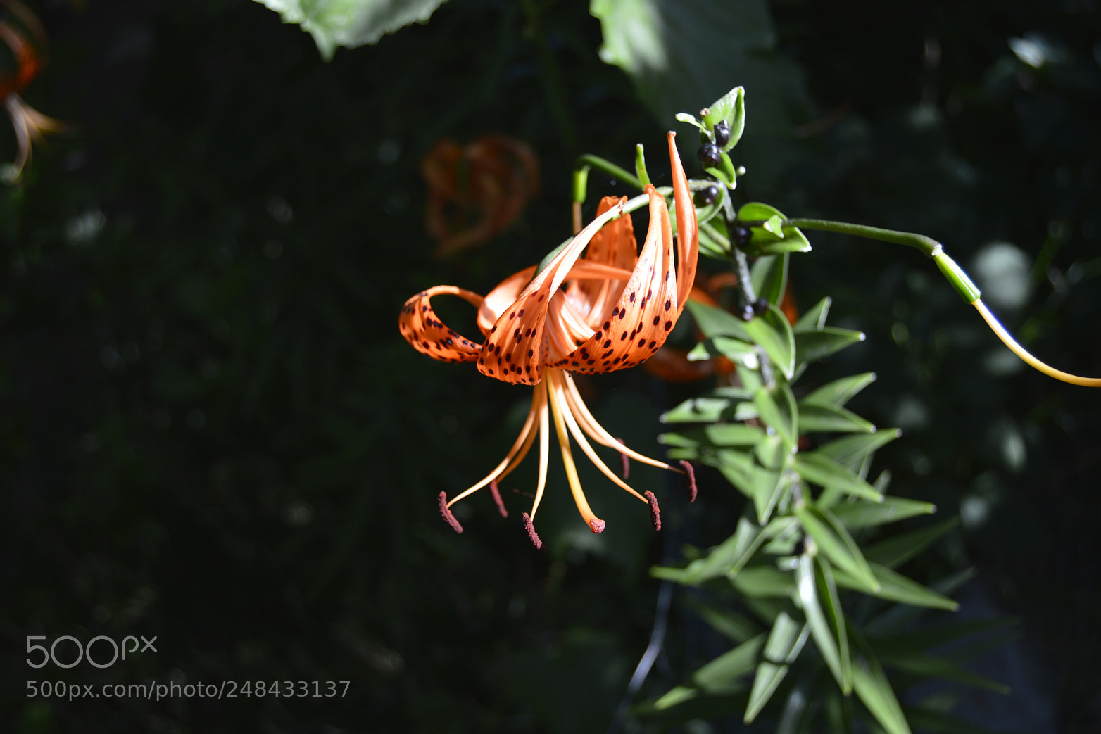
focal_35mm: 46
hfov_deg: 42.7
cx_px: 546
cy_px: 370
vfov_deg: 29.2
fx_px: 1407
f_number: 4.5
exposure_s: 1/400
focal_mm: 30
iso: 140
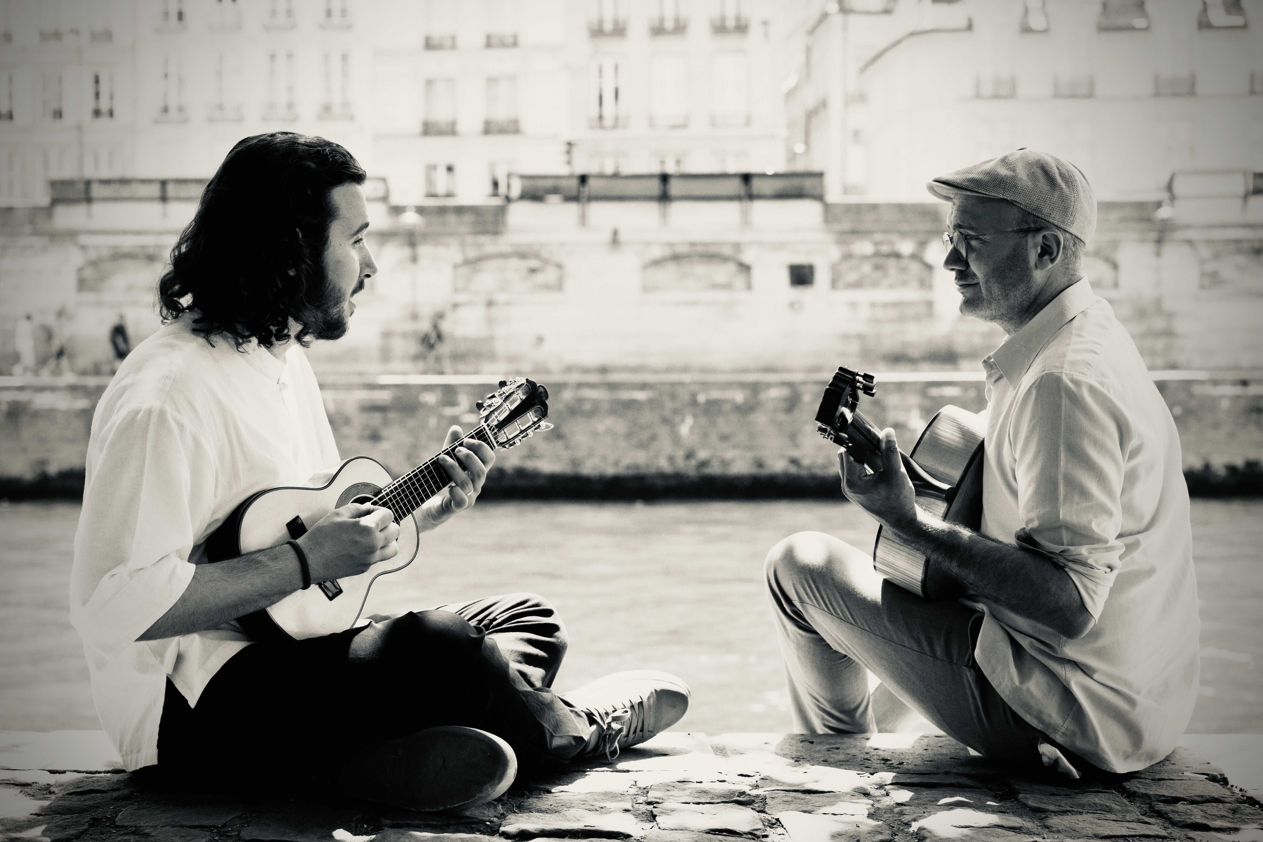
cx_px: 632
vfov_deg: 24.6
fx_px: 1929
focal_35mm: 55
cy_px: 421
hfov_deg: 36.2
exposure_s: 1/500
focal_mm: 55
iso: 250
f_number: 4
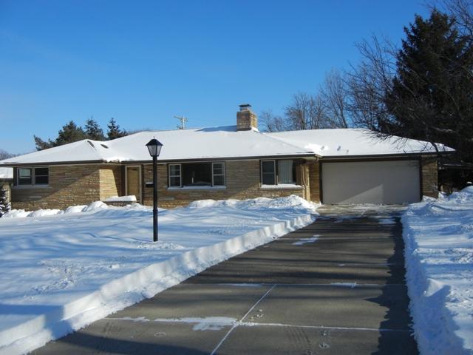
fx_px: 465
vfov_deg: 41.8
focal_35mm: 34
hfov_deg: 54.0
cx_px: 236
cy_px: 178
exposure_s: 1/565
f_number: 7.2
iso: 160
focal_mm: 6.2
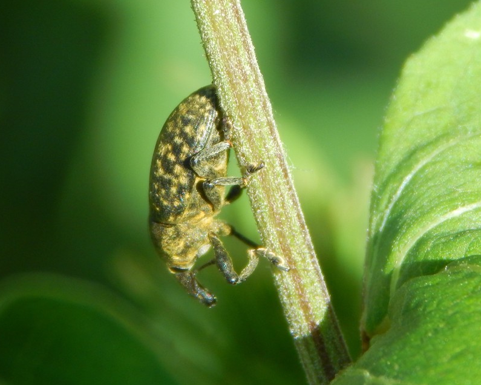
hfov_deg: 7.4
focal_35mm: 262
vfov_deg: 5.9
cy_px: 193
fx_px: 3730
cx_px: 224
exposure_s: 1/200
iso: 125
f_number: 5.6
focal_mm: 44.9
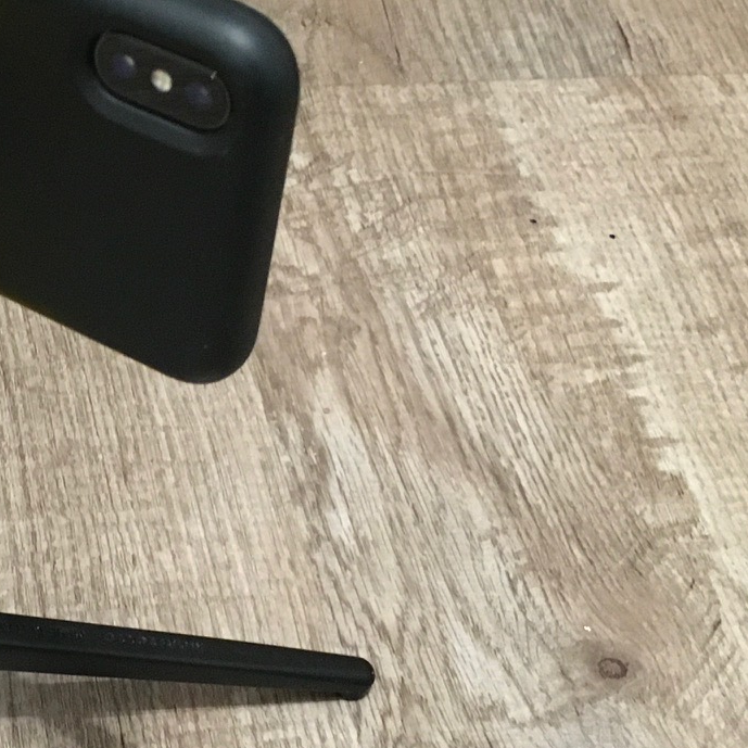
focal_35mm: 75
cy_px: 455
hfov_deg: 21.5
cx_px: -127
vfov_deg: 23.0
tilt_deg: -47.0
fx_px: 1834
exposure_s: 1/17
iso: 250
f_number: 2.2
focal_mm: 4.15
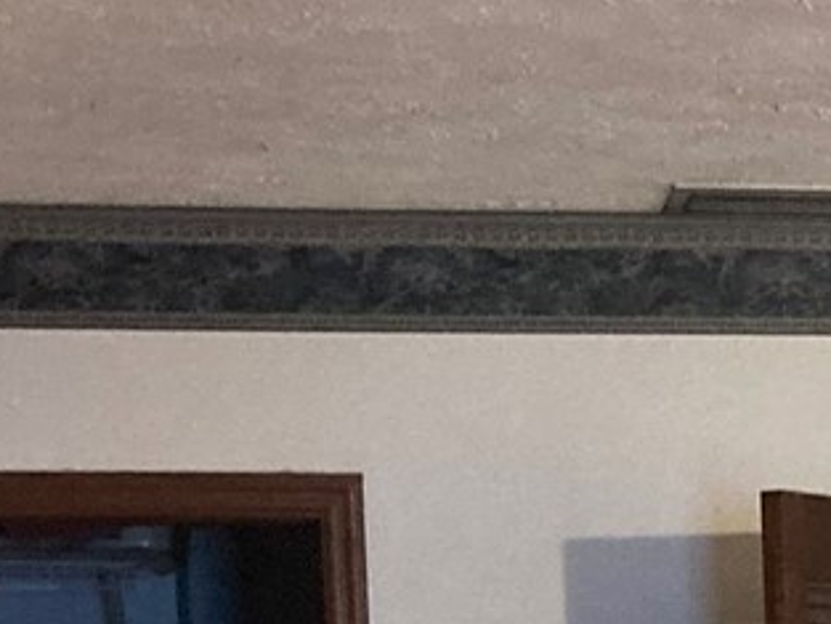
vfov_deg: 9.7
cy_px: 1206
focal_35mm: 143
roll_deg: +0.1
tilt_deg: -3.7
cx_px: 1067
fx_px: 3434
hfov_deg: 13.3
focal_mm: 3.99
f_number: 1.8
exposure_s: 1/30
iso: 320
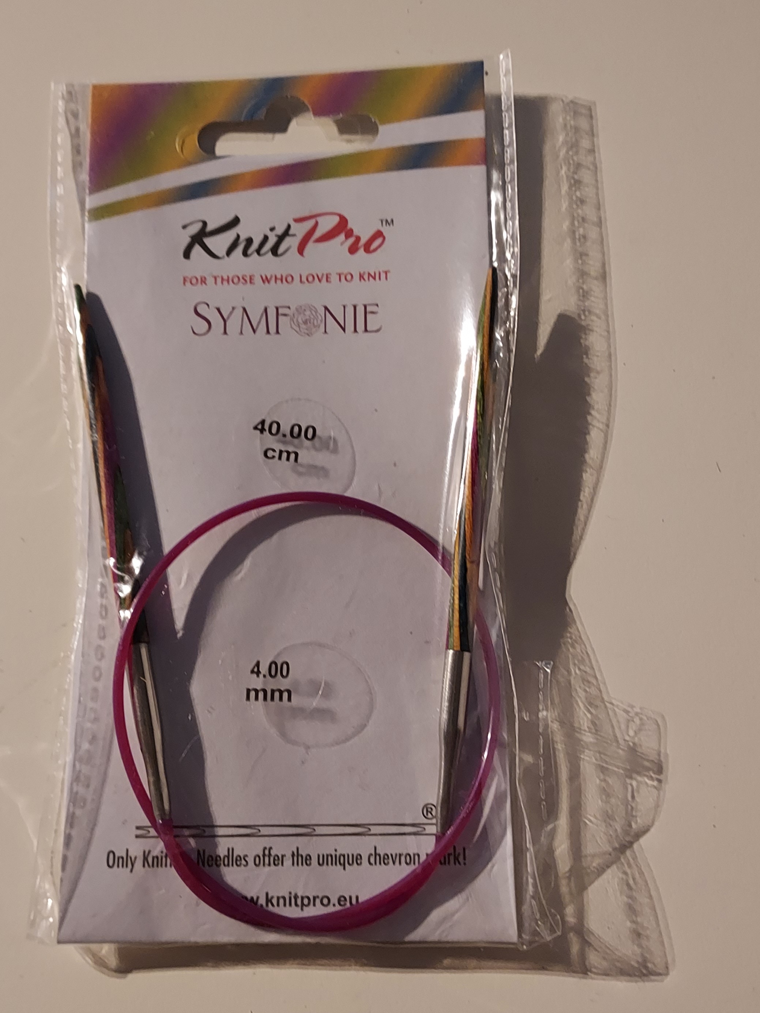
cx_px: 380
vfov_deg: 71.6
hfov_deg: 56.8
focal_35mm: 24
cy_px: 506
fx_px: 703
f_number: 1.8
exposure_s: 1/33
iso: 400
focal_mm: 4.6
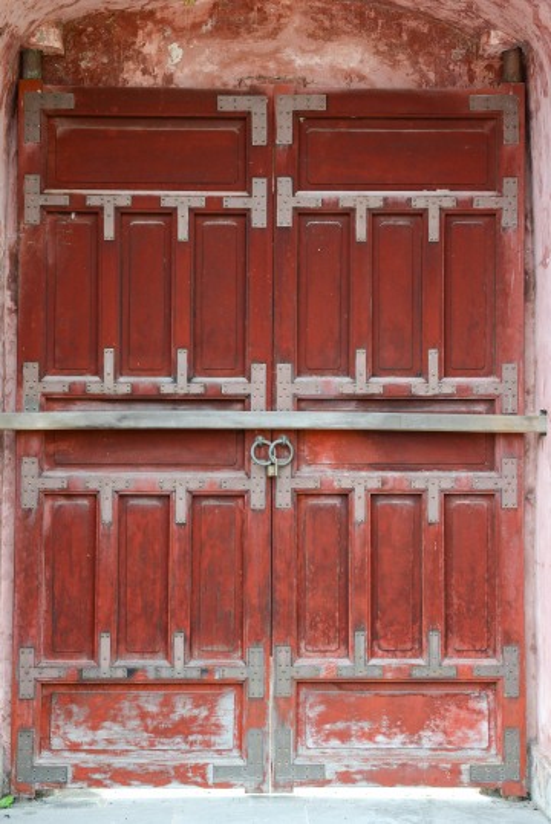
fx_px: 1421
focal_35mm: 62
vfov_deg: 32.4
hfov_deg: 21.9
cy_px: 412
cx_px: 276
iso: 800
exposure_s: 1/200
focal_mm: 62
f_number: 7.1
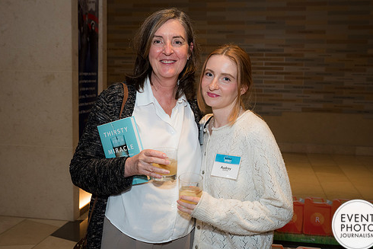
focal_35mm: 45
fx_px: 466
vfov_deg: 29.9
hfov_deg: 43.6
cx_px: 188
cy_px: 128
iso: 800
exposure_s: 1/125
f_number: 5.6
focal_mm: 38
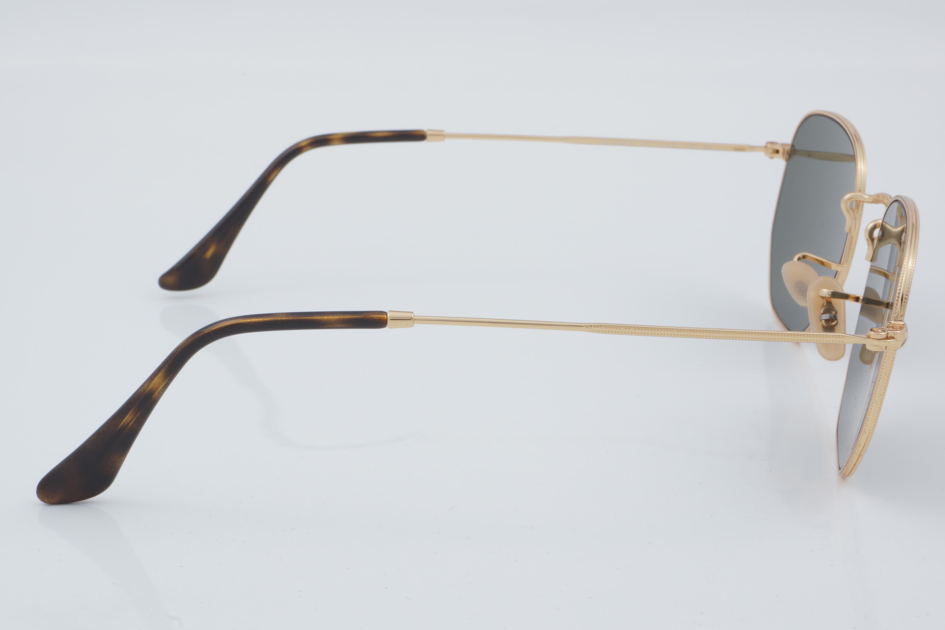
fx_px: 1969
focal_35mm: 75
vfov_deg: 18.2
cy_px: 315
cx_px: 472
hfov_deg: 27.0
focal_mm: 50
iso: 100
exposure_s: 1/4
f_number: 32
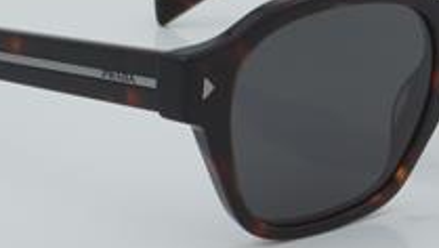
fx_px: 1748
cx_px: 246
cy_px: 82
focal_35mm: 150
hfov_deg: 14.3
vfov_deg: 8.1
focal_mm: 50
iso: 100
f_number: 32
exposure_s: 1/4
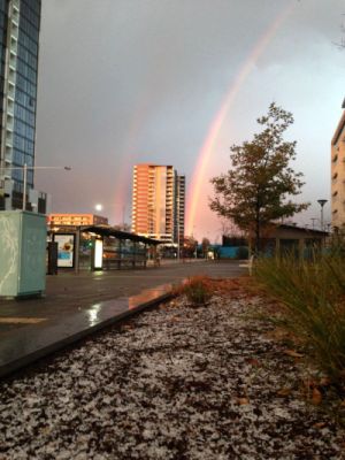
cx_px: 172
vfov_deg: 55.4
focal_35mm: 33
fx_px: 439
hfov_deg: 42.9
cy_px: 230
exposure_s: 1/20
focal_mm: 4.13
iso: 160
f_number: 2.4
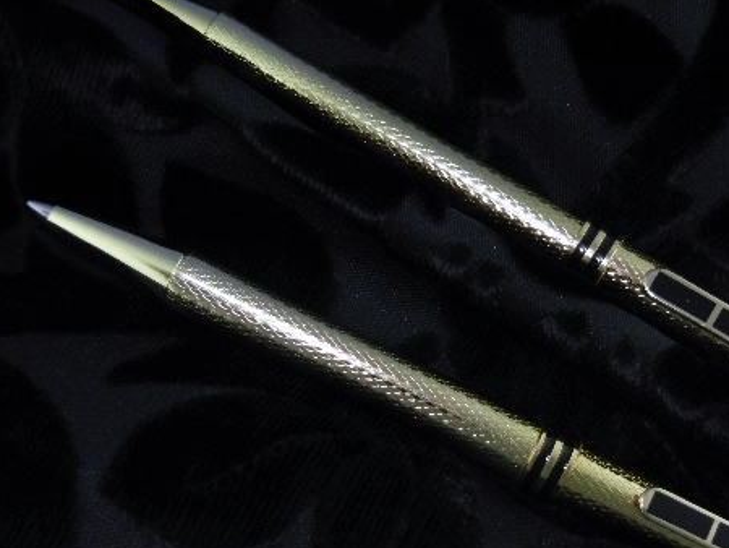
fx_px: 1349
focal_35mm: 64
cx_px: 450
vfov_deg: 22.9
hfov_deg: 30.1
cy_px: 350
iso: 640
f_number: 7.6
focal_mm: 8.1
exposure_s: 1/30
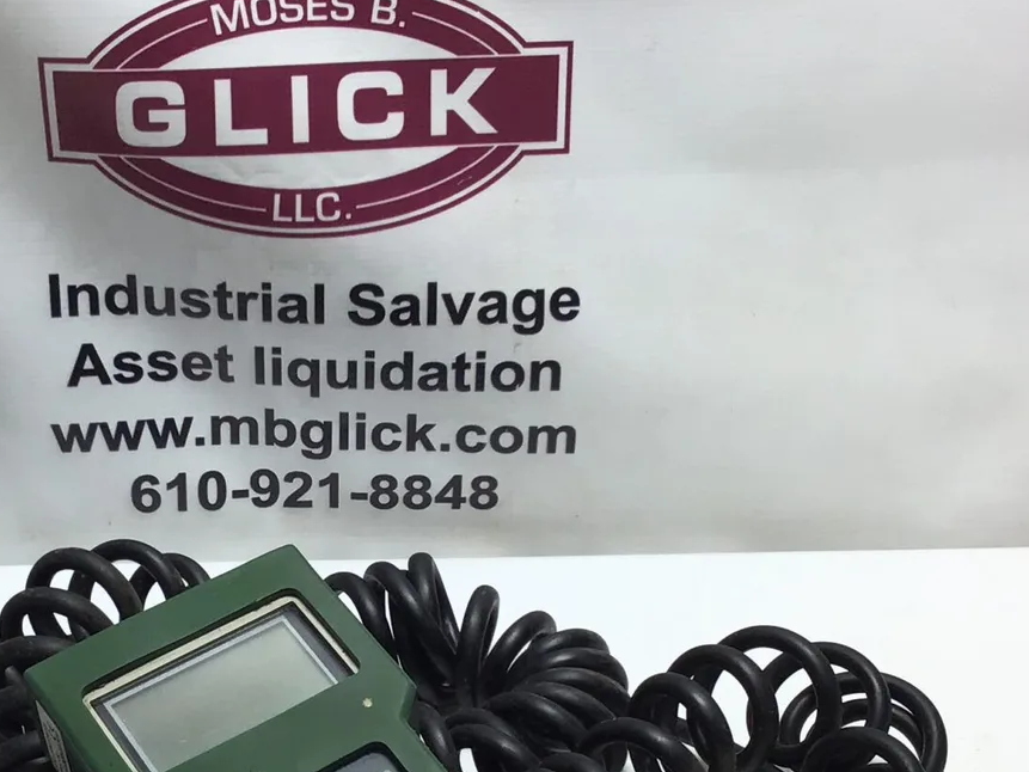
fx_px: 2141
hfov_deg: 26.9
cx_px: 338
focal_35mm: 72
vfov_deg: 20.4
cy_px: 523
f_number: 2.4
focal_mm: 3.3
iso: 25
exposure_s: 1/122
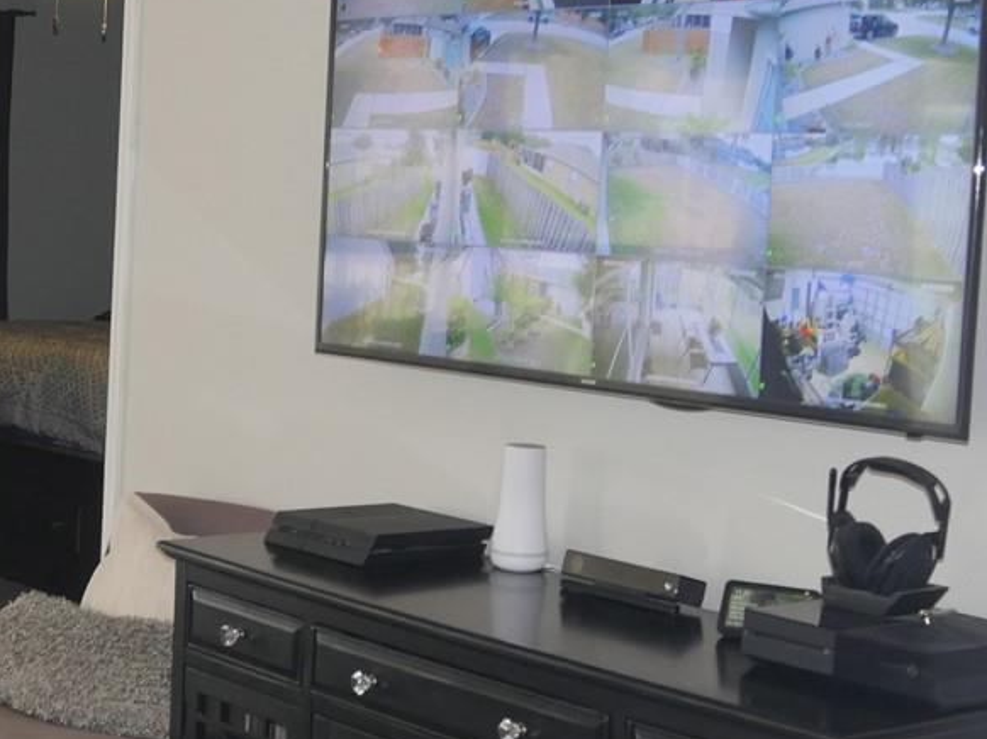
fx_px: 2195
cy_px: 370
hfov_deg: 24.9
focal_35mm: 77
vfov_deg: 19.1
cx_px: 202
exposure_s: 1/60
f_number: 4
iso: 500
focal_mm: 14
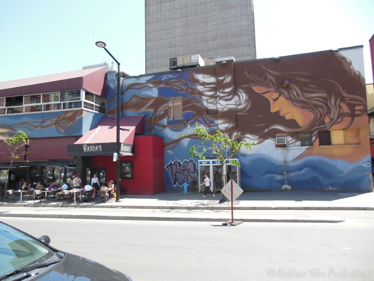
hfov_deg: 69.4
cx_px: 187
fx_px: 270
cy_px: 140
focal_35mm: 25
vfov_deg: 54.9
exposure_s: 1/400
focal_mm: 4.5
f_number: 3.2
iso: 125
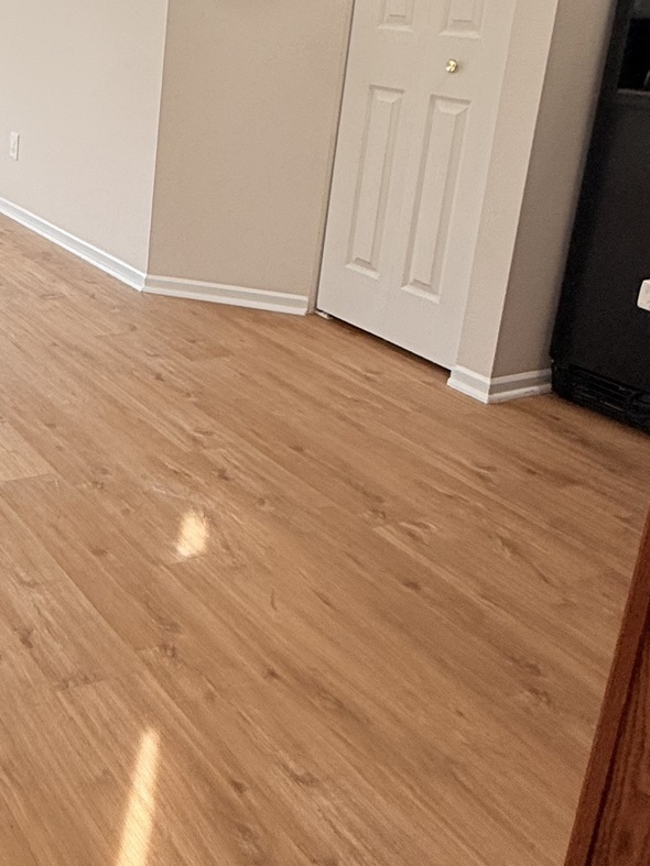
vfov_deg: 44.6
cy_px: 241
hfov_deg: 30.1
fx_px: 1027
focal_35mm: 41
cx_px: -123
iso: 64
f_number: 2.2
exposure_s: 1/173
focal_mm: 2.22
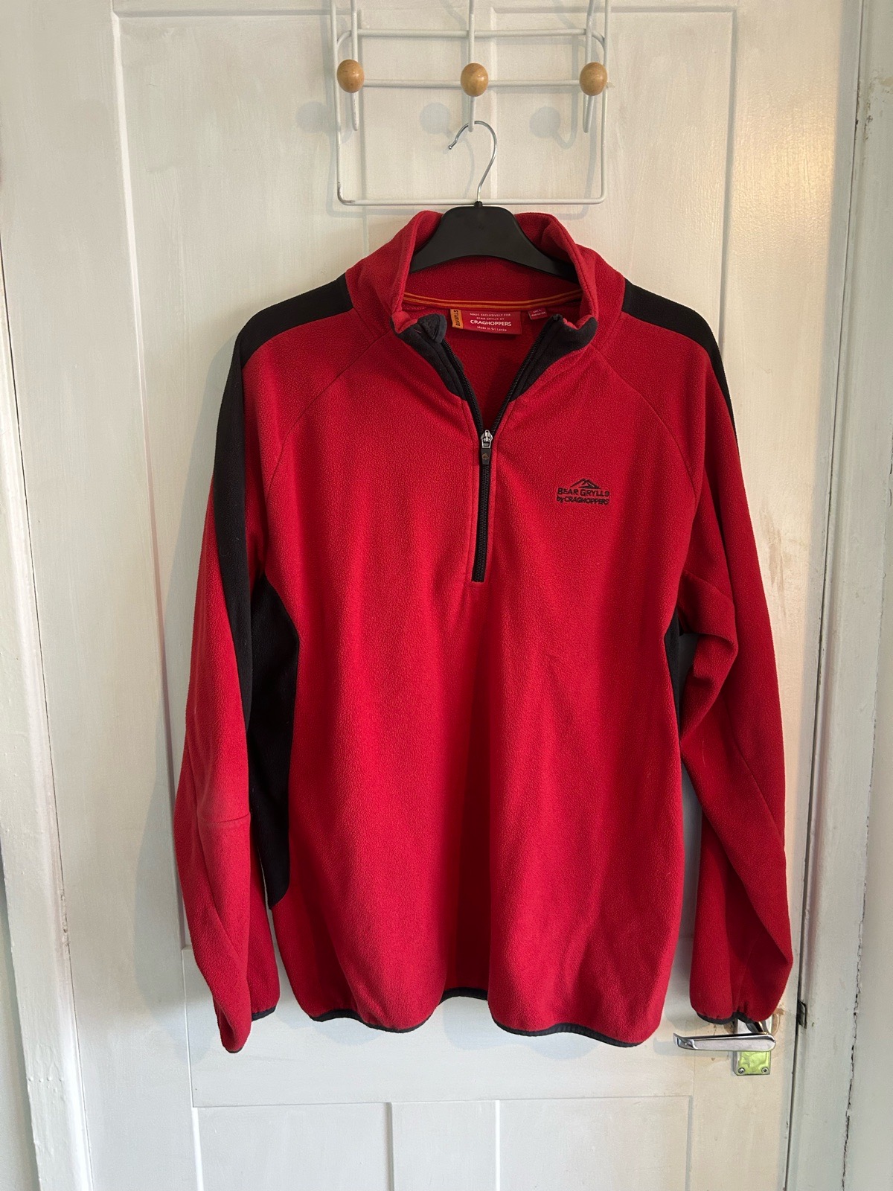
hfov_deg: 53.1
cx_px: 446
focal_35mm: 26
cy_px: 596
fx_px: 894
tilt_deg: -10.5
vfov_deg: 67.3
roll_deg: +0.3
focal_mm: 5.7
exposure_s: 1/66
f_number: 1.5
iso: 125
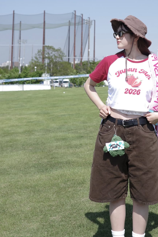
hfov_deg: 20.1
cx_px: 121
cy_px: 73
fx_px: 441
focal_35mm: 67
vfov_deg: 29.8
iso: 100
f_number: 2.8
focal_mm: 26
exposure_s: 1/1600
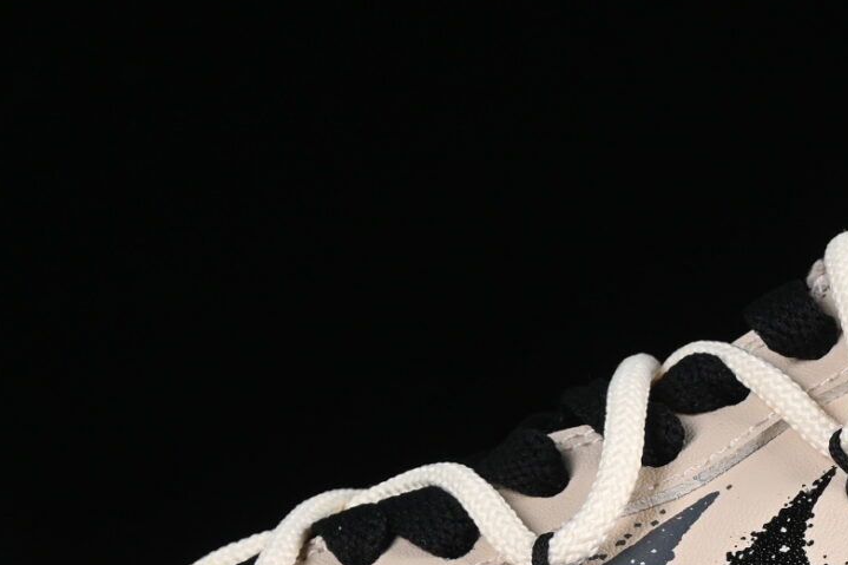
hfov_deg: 7.7
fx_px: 6287
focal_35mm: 267
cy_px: 582
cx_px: 655
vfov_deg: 5.1
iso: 160
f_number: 8
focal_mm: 50
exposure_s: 1/80
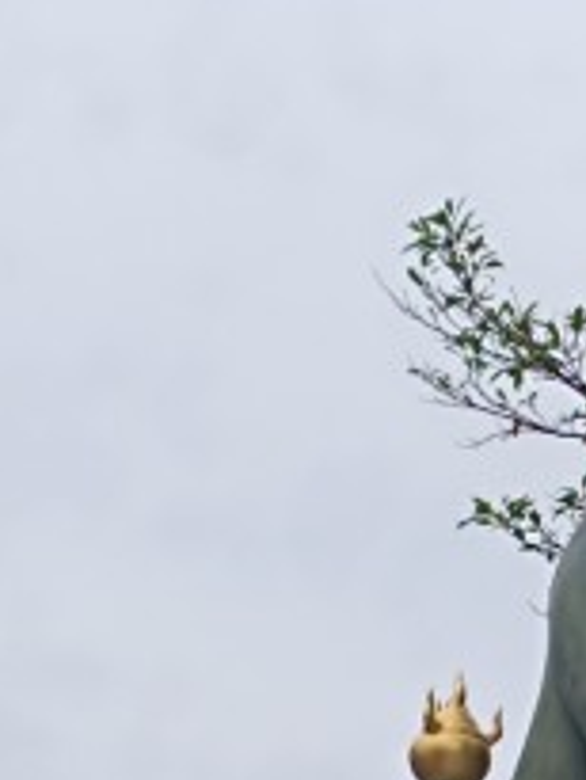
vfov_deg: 21.2
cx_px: 1058
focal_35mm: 90
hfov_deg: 14.4
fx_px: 2029
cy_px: 742
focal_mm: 6.14
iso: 50
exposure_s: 1/187
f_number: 1.65
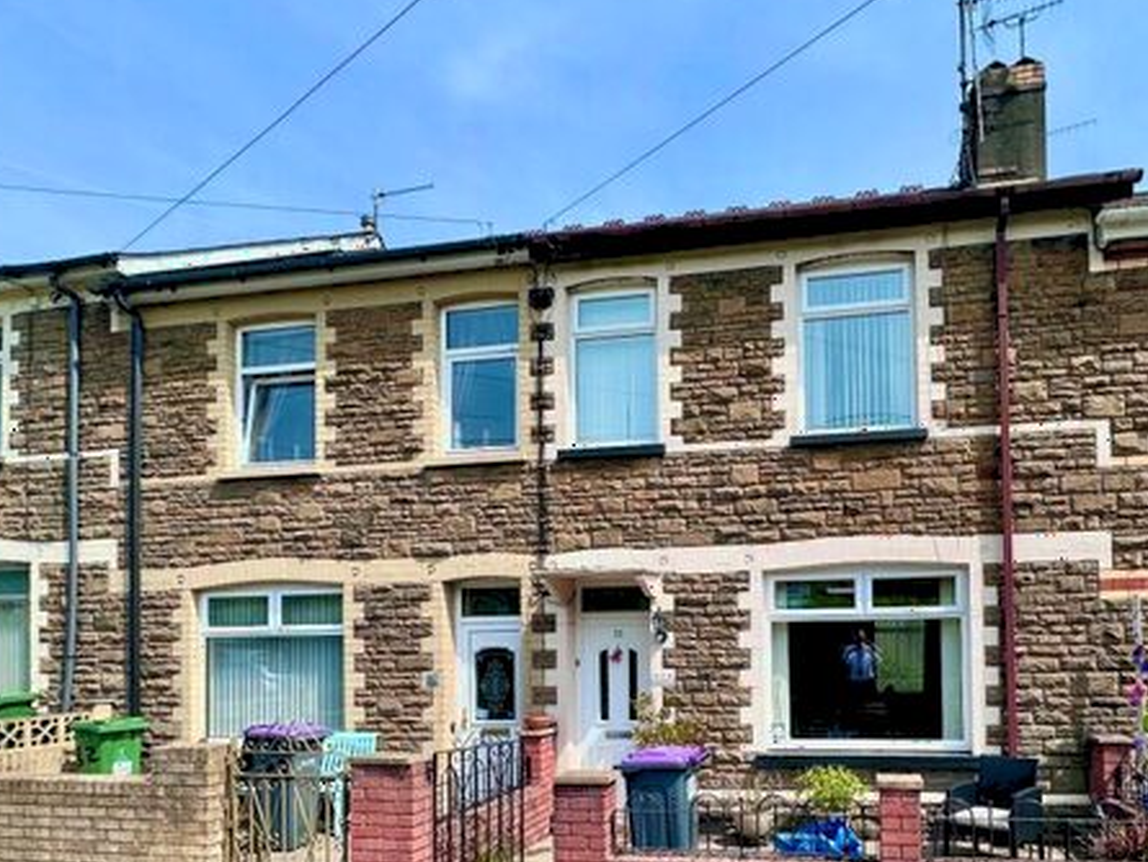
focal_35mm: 22
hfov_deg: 74.6
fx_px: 730
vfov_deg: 58.2
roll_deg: +1.3
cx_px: 740
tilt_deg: +2.3
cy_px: 639
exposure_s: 1/1401
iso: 50
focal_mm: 2.22
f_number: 2.2
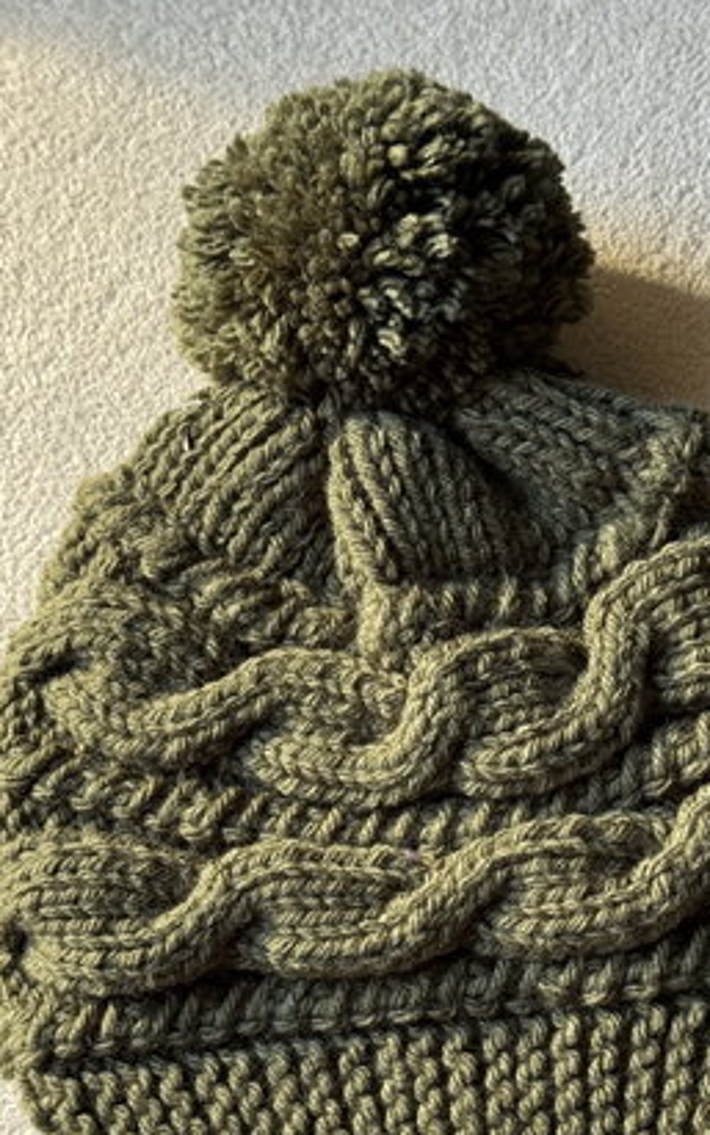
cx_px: 461
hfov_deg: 19.7
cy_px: 706
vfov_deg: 30.9
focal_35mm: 66
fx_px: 2043
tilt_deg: -70.2
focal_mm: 6.76
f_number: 1.78
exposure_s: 1/60
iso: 100
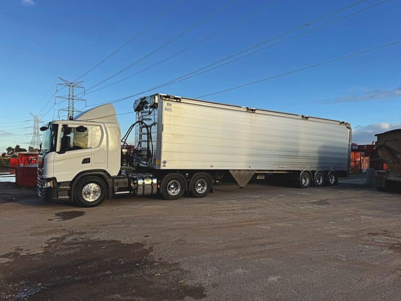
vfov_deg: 56.8
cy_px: 150
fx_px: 278
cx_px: 200
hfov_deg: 71.6
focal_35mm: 24
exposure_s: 1/3096
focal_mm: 6.76
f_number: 1.78
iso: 80
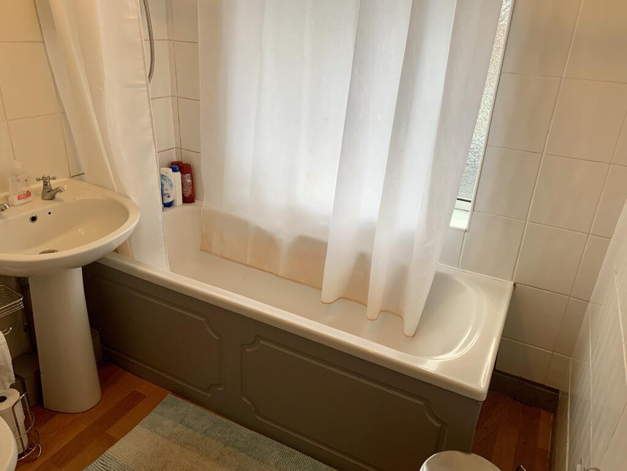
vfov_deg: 53.1
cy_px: 236
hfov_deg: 67.3
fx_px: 471
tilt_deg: -24.0
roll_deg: -1.7
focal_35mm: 26
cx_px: 314
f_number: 1.8
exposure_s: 1/50
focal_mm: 4.25
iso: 50
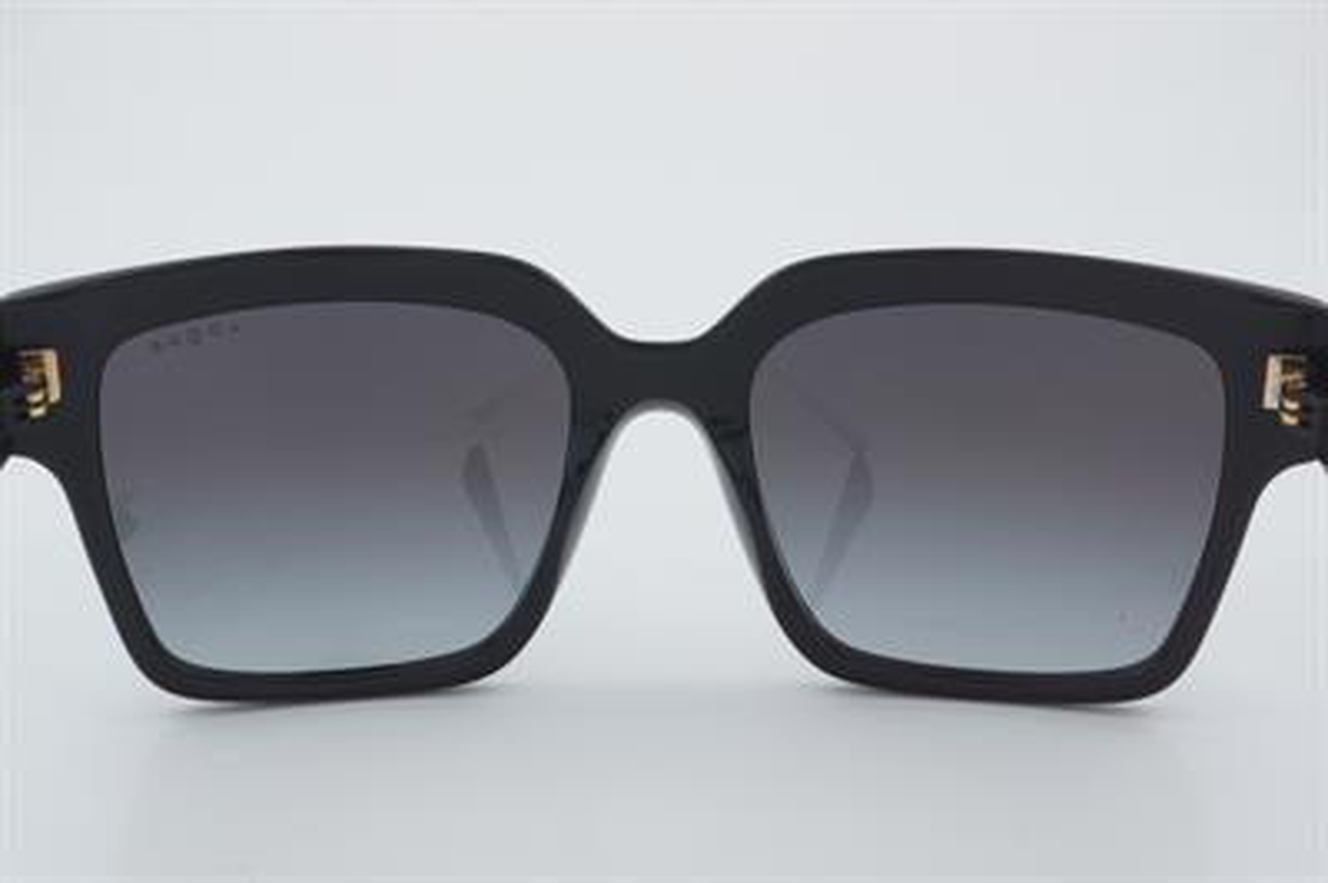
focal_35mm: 52
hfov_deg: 37.9
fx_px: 1935
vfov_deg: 25.7
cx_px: 664
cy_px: 442
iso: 100
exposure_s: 1/4
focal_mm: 35
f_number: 32
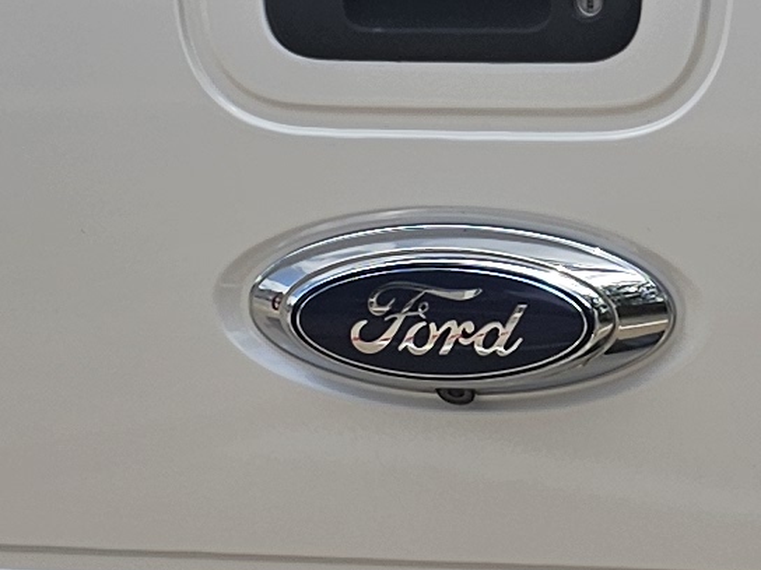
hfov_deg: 11.5
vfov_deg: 8.7
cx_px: 839
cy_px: -29
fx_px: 3715
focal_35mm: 169
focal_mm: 6.3
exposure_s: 1/645
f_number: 1.7
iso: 10
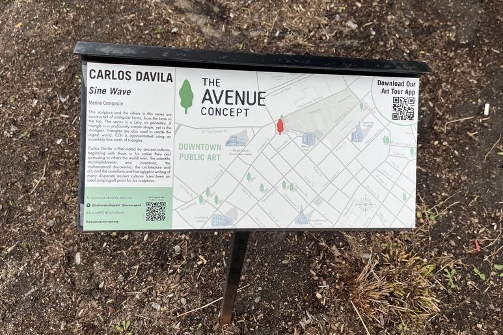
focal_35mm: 28
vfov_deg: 46.2
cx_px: 252
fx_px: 391
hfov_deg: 65.5
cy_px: 143
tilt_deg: -61.5
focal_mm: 5.1
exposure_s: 1/608
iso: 50
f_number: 1.6
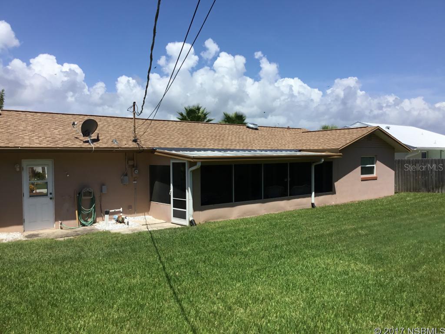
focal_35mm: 31
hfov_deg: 58.4
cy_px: 167
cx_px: 222
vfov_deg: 45.4
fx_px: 399
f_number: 2.4
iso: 25
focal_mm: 3.3
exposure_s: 1/1894
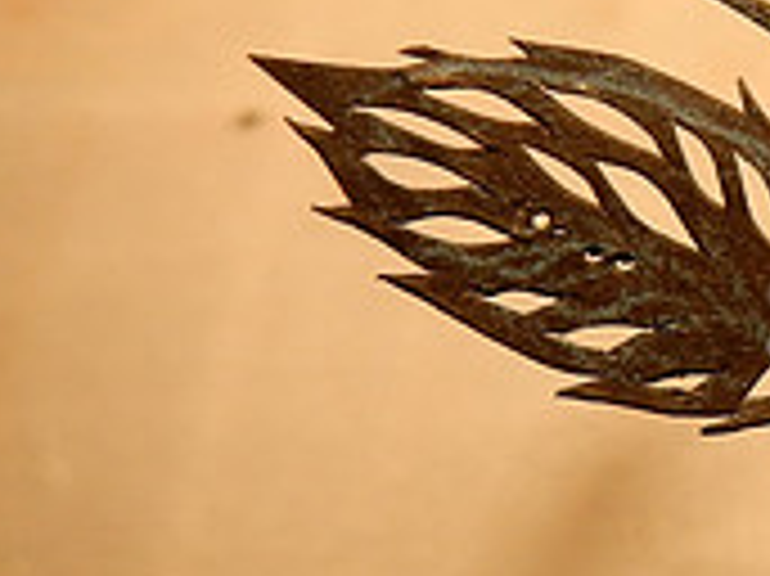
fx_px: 1889
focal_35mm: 85
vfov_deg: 17.3
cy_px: 317
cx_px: 1198
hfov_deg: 19.6
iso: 125
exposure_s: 1/100
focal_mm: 4.5
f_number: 3.7
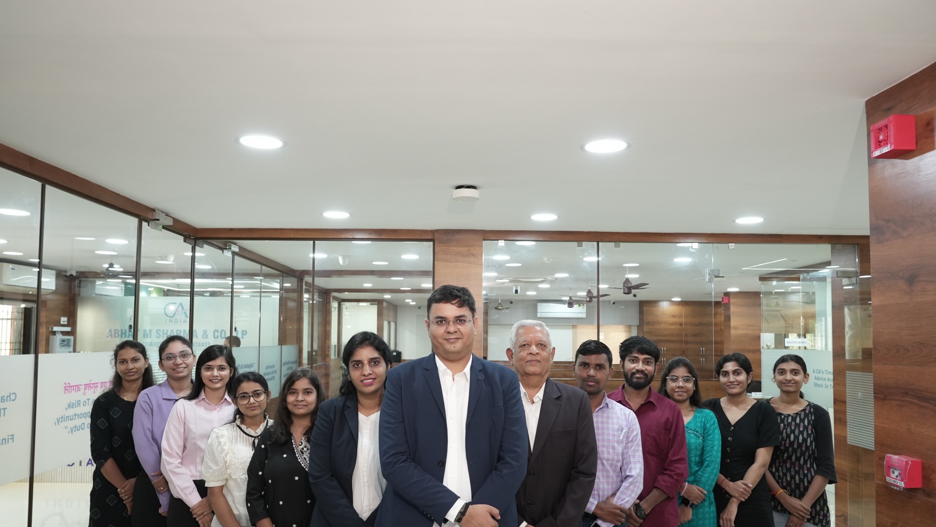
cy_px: 310
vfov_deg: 44.2
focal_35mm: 26
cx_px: 457
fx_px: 645
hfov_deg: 71.9
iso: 1600
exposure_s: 1/125
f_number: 5
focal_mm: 24
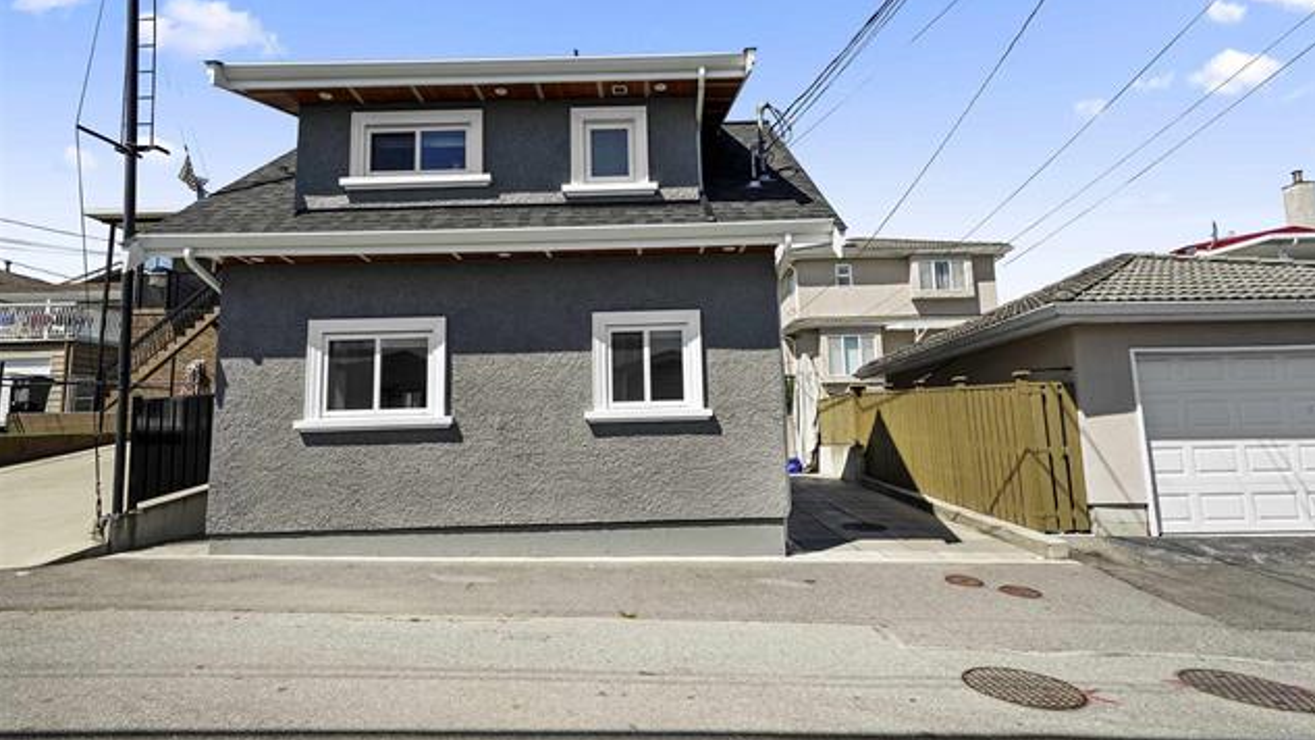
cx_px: 663
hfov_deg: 92.7
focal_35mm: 18
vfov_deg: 61.0
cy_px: 358
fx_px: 628
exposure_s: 1/125
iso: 100
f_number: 9
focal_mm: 17
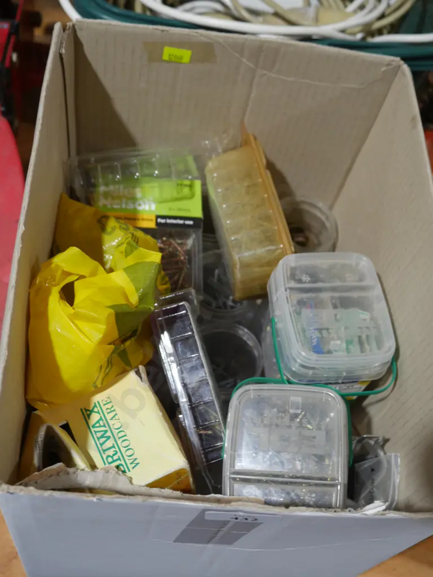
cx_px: 216
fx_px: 700
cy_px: 288
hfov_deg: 34.3
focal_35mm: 42
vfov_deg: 44.8
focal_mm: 21
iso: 400
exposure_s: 1/60
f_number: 4.6
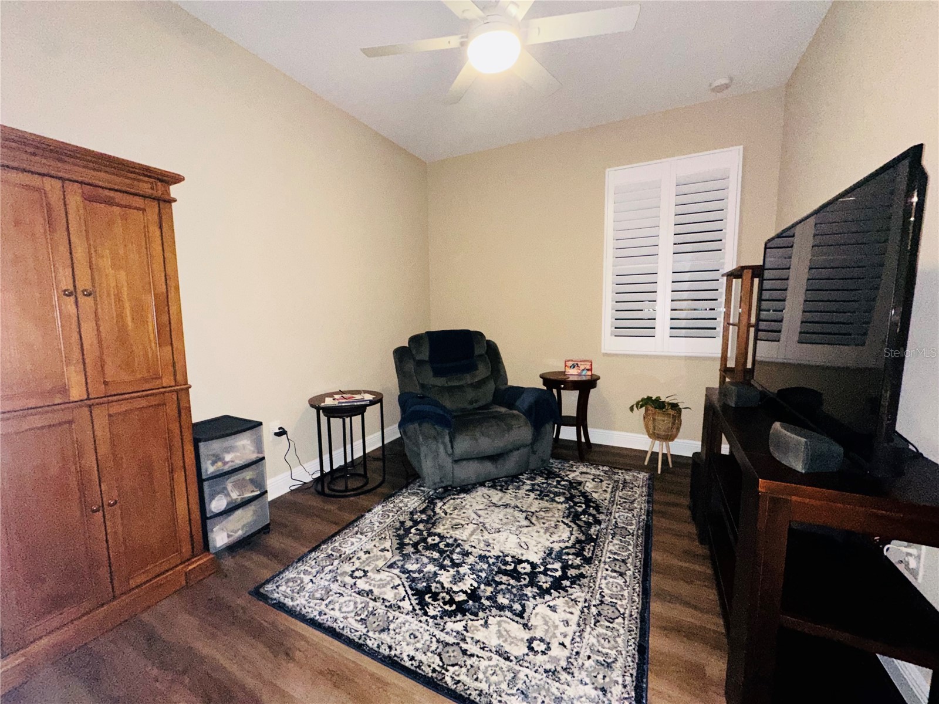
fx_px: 380
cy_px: 352
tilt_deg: -6.0
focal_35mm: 14
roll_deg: +0.5
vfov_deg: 85.7
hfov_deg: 102.1
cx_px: 470
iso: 400
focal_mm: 2.22
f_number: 2.2
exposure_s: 1/30
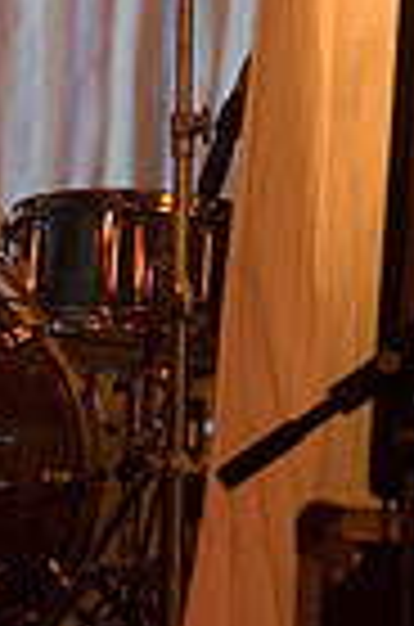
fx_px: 3363
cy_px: -162
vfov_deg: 10.4
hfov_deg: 7.0
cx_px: 583
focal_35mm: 194
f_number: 2.8
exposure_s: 1/30
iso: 1600
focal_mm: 40
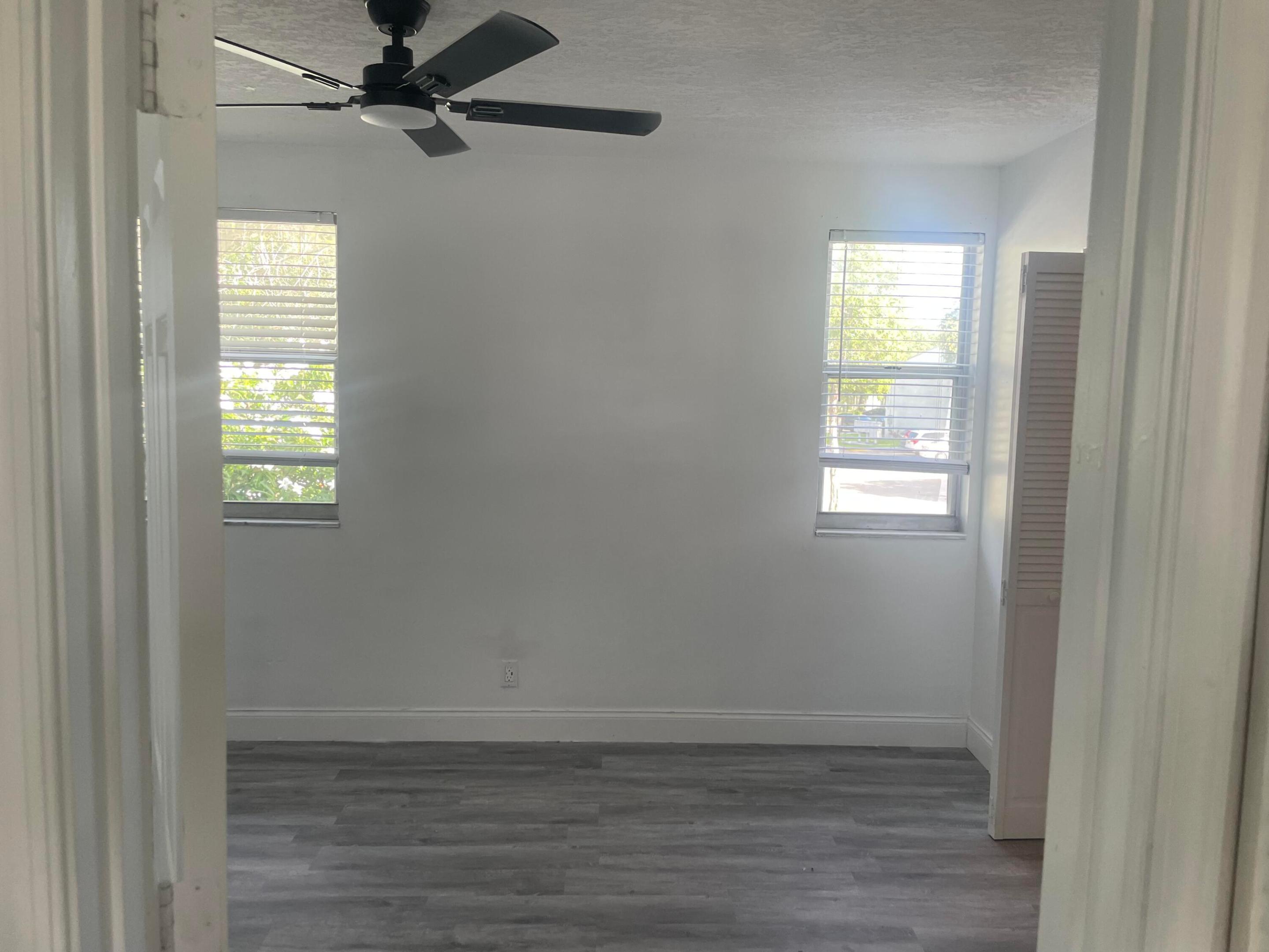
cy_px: 476
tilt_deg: -4.5
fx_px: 953
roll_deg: -1.1
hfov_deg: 67.3
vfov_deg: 53.1
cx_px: 634
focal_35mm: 26
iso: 80
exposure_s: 1/115
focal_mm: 4.2
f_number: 1.6
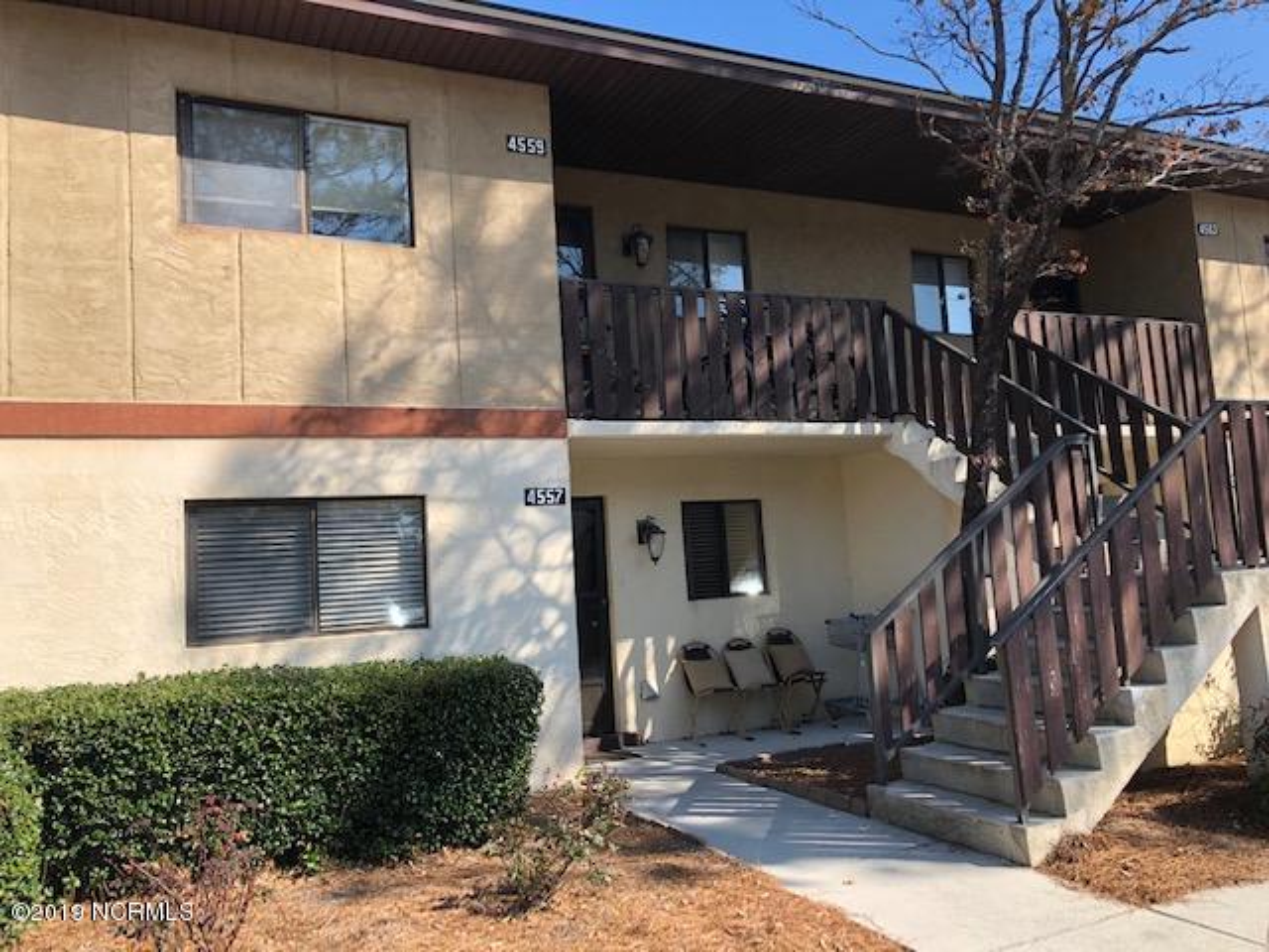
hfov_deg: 63.4
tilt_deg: +5.9
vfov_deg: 49.7
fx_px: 1026
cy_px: 476
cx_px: 634
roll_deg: +2.1
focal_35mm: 28
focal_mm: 3.99
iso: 20
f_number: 1.8
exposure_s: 1/934
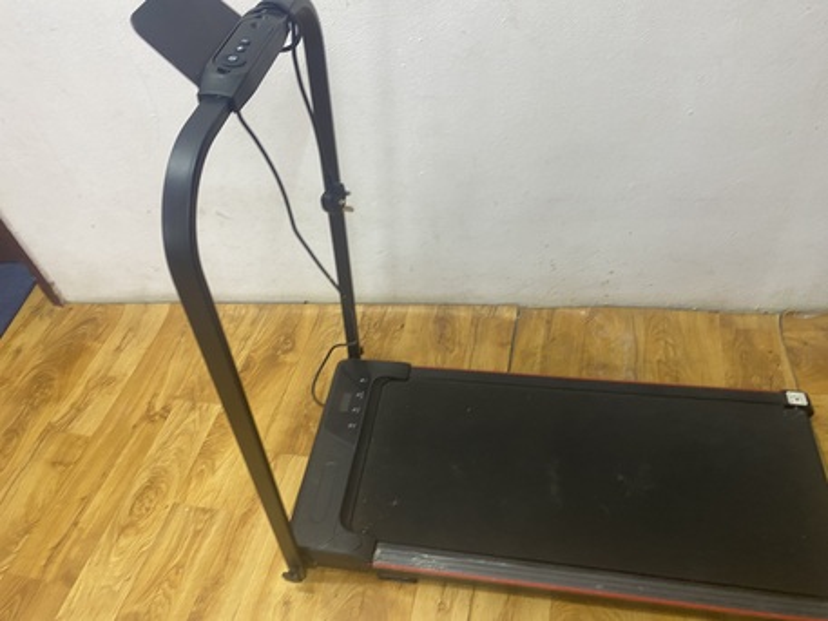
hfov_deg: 67.3
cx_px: 414
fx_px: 622
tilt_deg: -46.4
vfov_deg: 53.1
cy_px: 310
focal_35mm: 26
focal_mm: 4.25
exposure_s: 1/60
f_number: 1.8
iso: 200
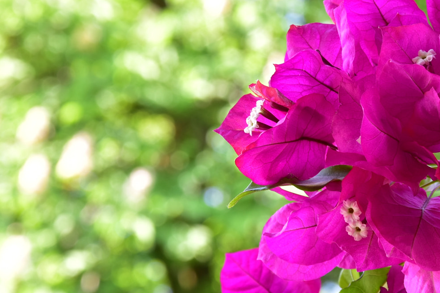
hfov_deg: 12.7
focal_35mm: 161
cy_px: 197
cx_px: 370
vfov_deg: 8.5
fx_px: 1967
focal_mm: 52
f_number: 6.3
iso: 200
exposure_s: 1/50
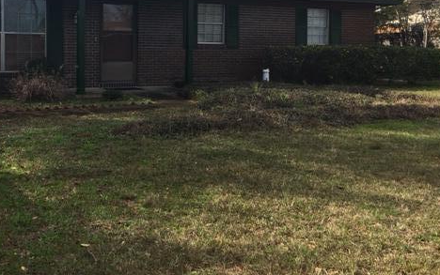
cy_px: 65
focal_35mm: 42
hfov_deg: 46.5
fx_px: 504
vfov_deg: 30.0
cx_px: 152
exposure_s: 1/1603
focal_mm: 4.15
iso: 25
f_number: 2.2
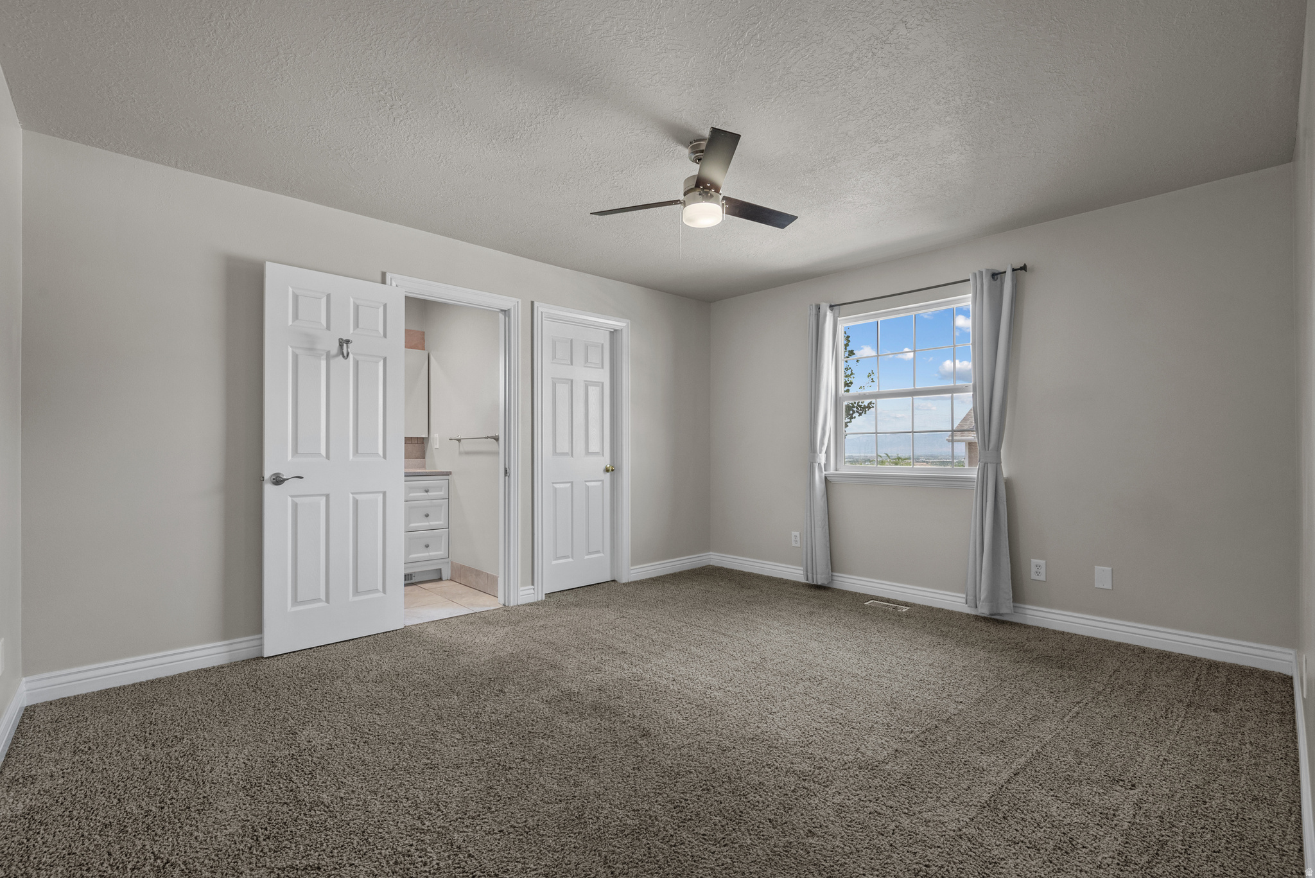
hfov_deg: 96.7
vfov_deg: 73.8
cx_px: 658
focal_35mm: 16
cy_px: 439
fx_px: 585
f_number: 8
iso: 500
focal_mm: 16
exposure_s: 1/4
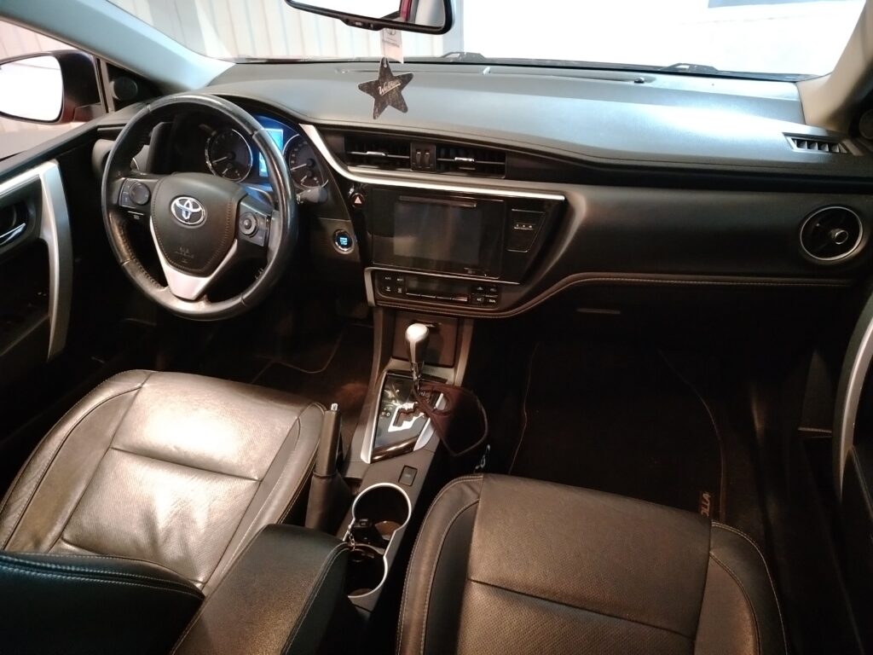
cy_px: 328
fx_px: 605
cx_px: 436
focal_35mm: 24
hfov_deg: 71.6
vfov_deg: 56.8
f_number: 1.75
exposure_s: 1/12.5
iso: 9664
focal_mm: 5.25
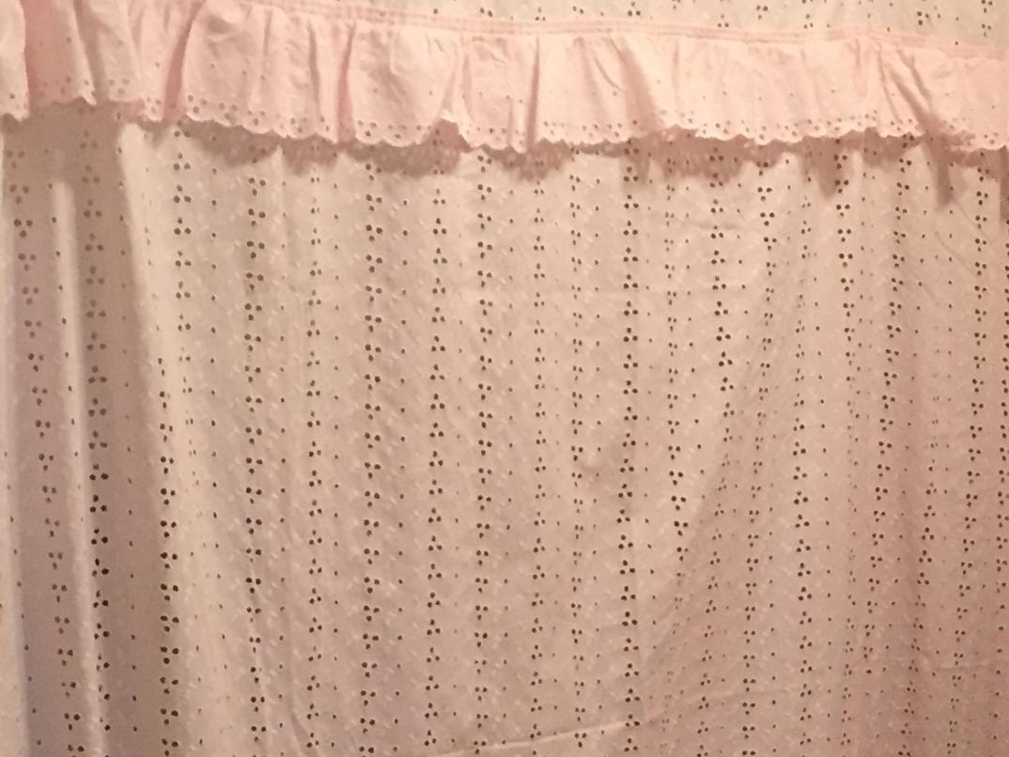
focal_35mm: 81
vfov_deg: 17.9
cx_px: 748
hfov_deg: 23.9
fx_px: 2362
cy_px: 680
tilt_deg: -12.1
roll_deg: -1.7
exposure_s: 1/30
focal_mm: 4.15
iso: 200
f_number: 2.2
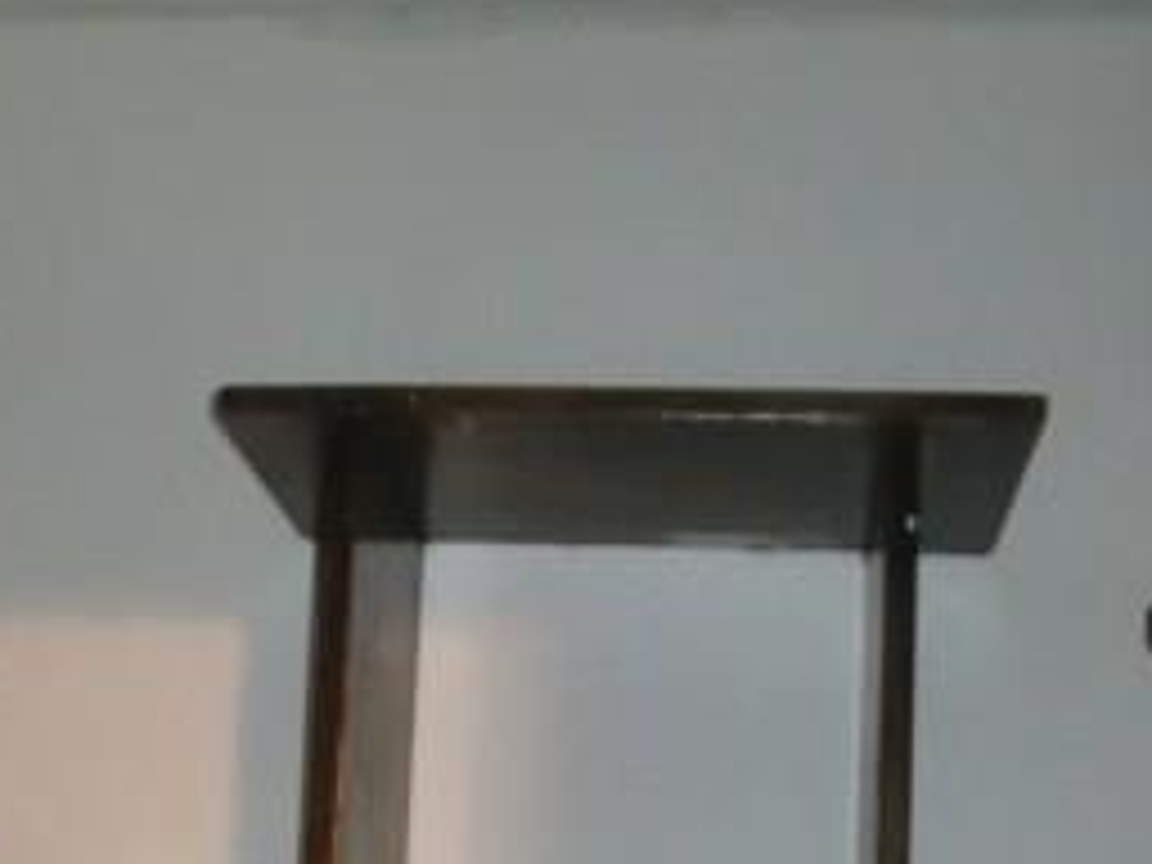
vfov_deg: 21.0
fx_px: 2163
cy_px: 1048
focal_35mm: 65
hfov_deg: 29.8
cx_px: 518
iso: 400
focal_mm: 4.65
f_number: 2.6
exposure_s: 1/25
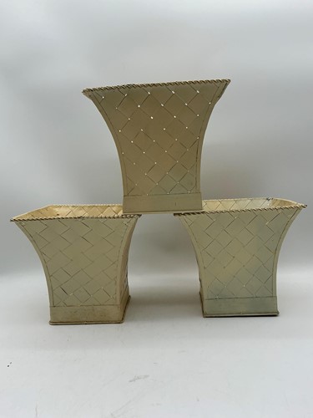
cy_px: 209
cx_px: 156
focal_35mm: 28
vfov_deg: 63.4
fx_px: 338
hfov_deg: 49.7
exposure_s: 1/442
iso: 25
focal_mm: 3
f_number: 1.8
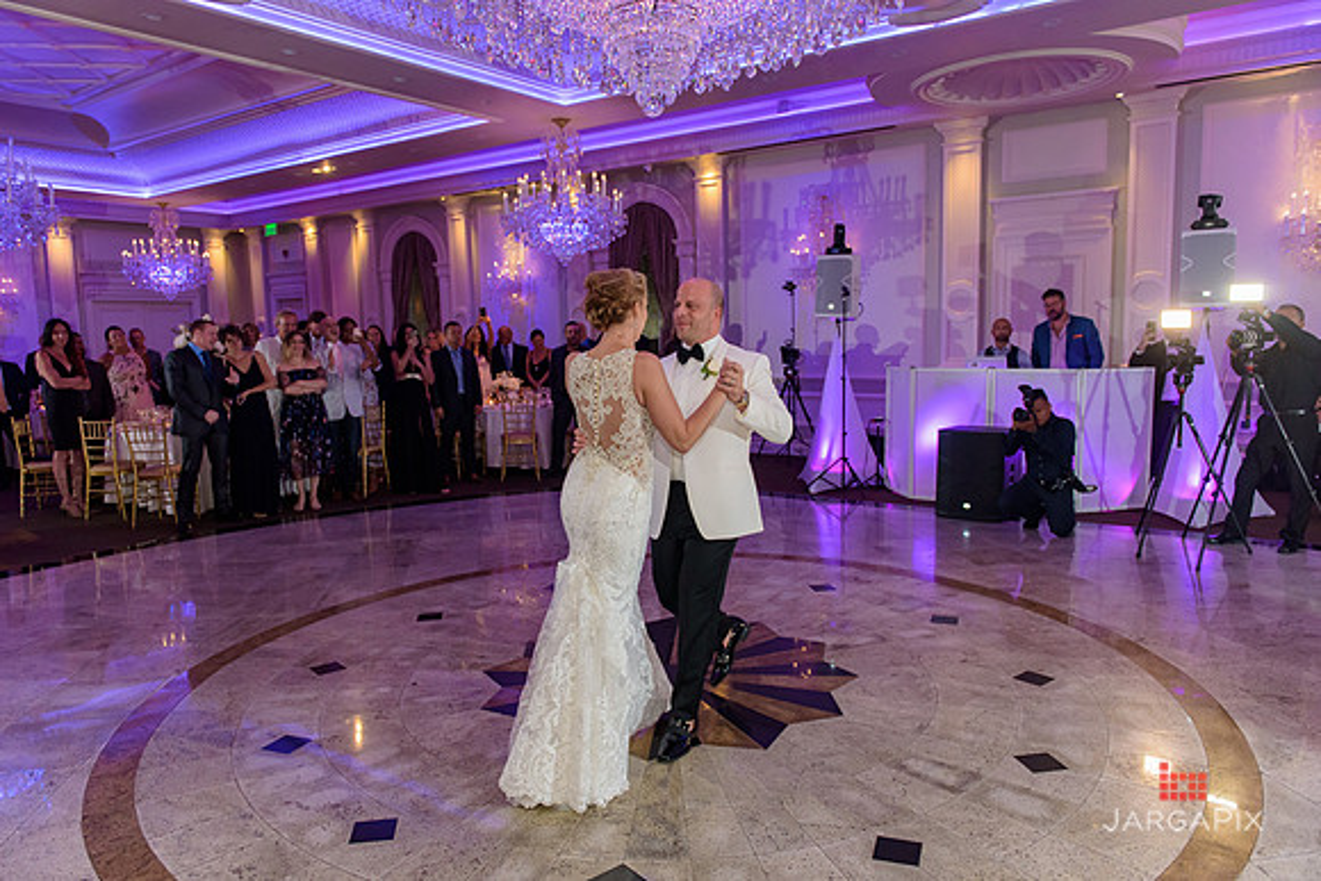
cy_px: 440
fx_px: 954
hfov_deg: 69.4
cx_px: 660
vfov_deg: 49.6
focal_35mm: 26
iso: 1600
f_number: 3.2
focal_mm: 26
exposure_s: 1/125
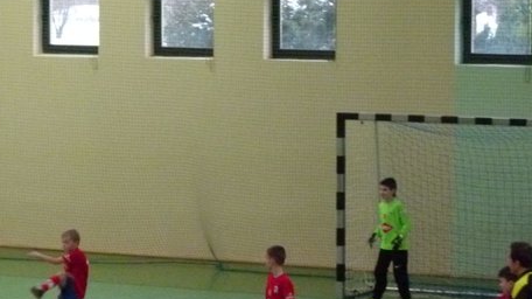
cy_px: 235
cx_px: 211
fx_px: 2806
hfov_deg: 10.8
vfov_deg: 6.1
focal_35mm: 199
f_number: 3.6
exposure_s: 1/60
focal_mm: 23
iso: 1000
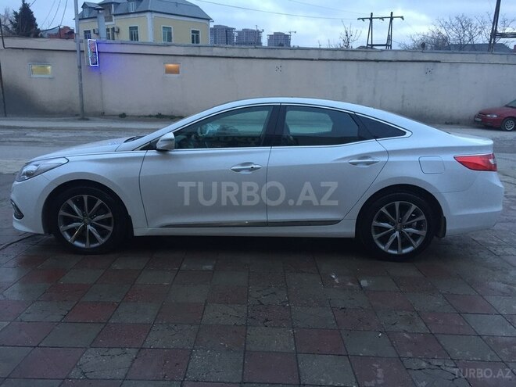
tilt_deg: -15.9
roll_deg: -1.9
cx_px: 258
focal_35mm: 29
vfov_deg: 48.2
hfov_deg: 61.7
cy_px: 194
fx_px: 432
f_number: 2.2
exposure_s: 1/33
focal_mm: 4.15
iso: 125
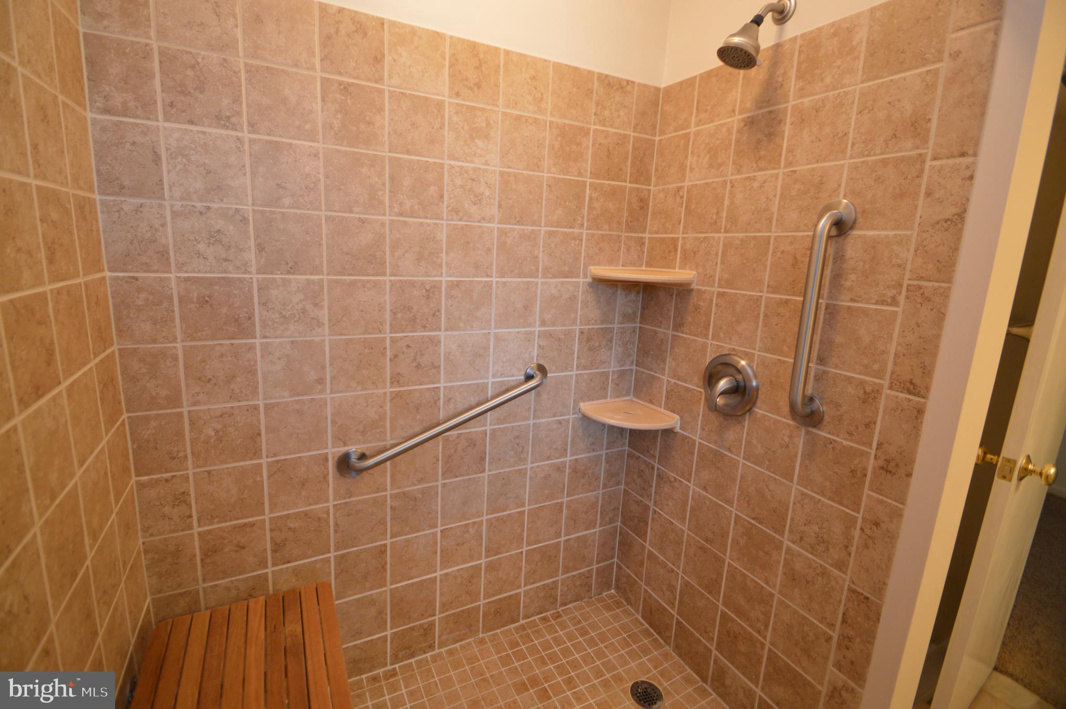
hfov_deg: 100.4
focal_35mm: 15
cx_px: 533
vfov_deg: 77.2
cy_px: 354
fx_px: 444
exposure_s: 1/60
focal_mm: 10
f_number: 3.5
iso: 500
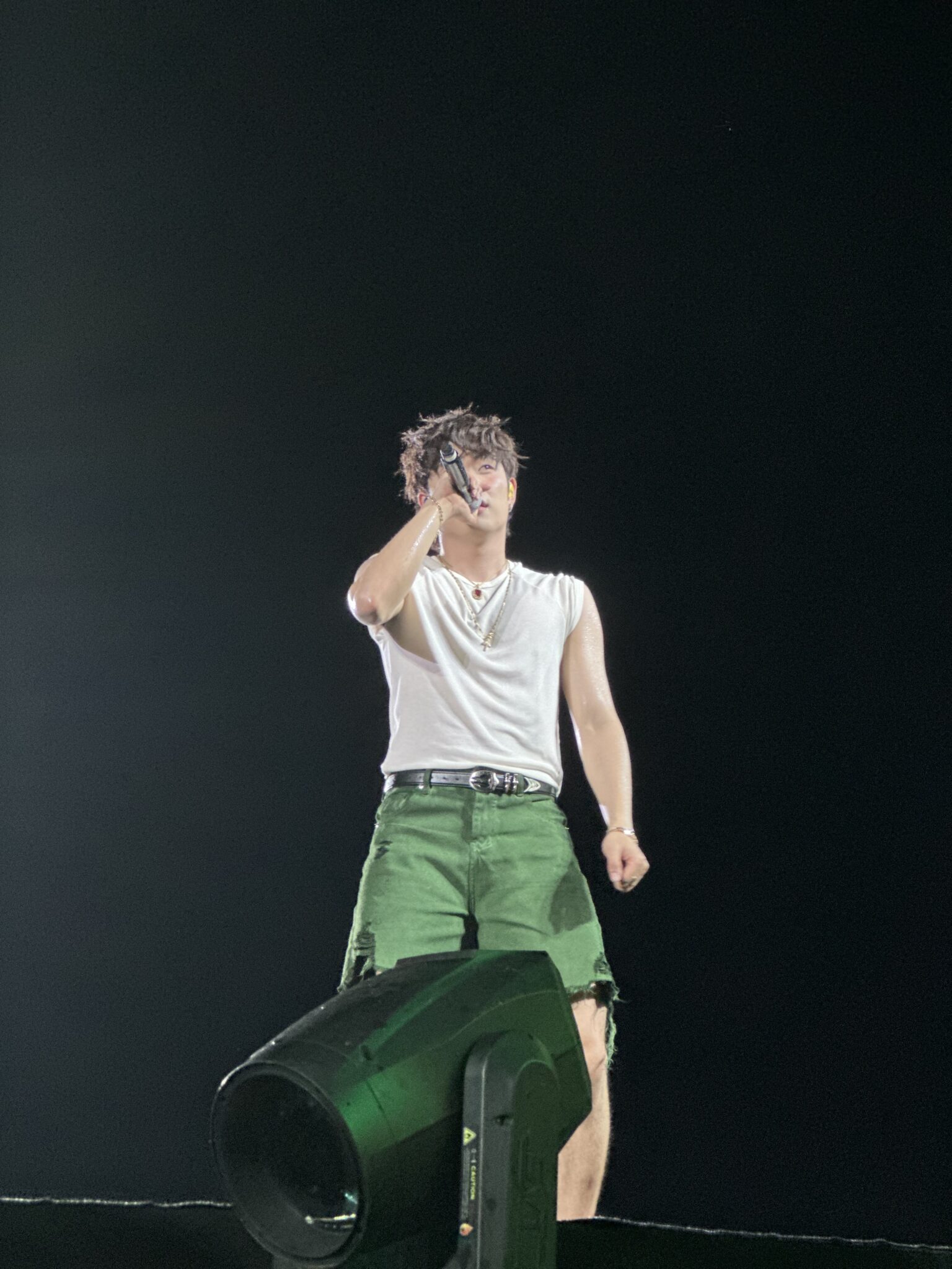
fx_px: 2824
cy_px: 634
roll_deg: -4.5
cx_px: 476
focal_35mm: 77
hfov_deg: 19.1
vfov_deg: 25.3
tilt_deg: +19.2
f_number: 2.8
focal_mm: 9
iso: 250
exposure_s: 1/120
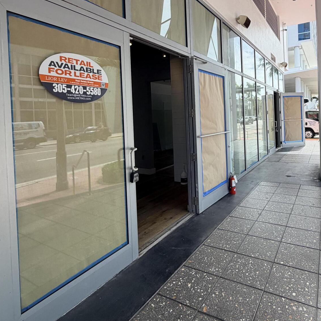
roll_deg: +2.4
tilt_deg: +0.0
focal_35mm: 22
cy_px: 120
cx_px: 208
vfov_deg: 68.5
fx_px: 231
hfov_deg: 68.1
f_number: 2.2
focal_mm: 2.22
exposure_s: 1/502
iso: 64
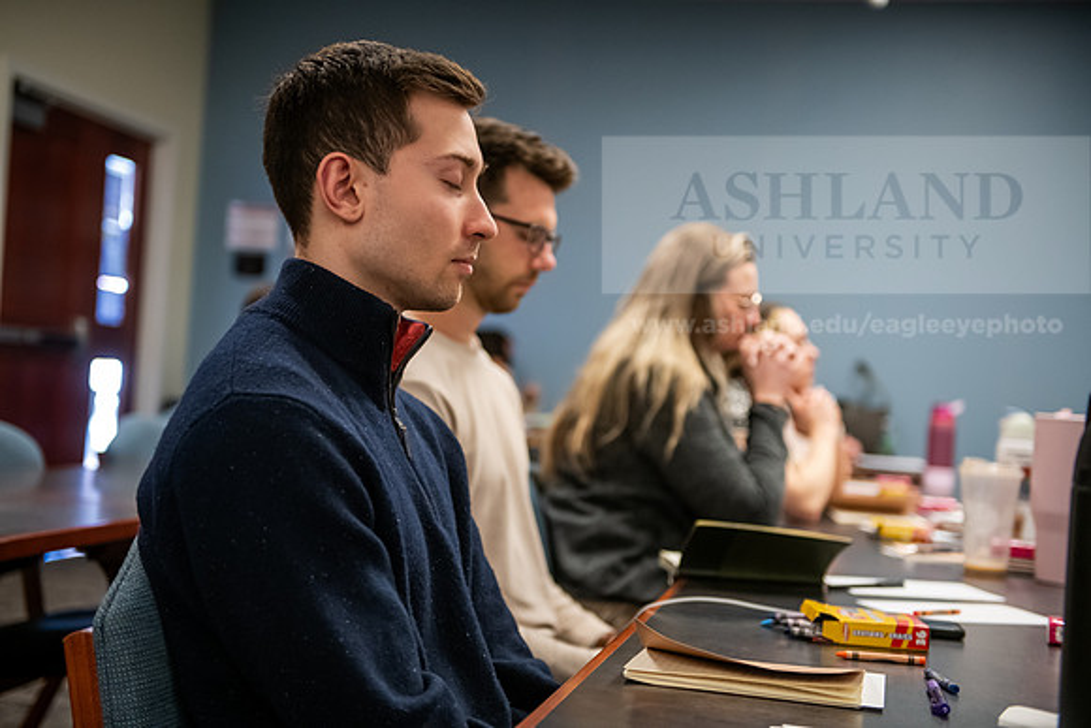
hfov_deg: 38.2
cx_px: 546
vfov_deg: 26.0
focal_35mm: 52
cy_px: 364
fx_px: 1576
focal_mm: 52
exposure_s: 1/200
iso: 2000
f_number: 2.8
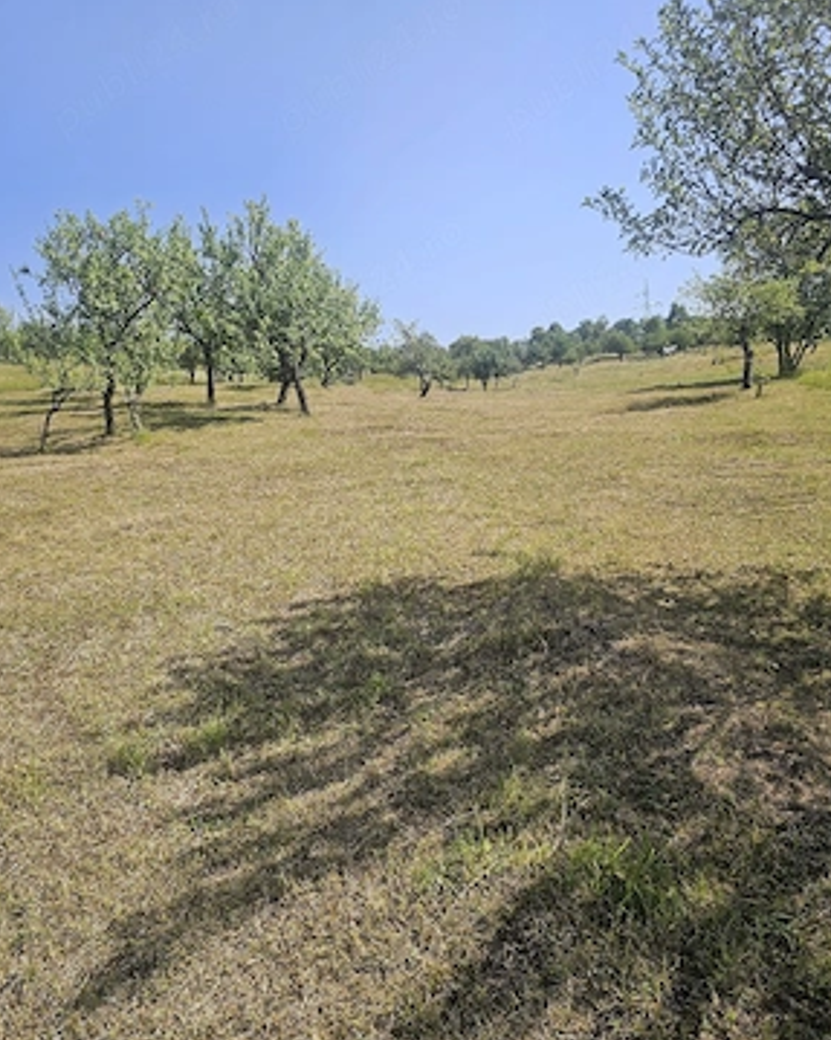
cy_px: 550
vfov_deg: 68.1
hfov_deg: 56.8
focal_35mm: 25
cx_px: 429
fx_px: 769
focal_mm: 6.3
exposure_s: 1/625
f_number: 1.7
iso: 10
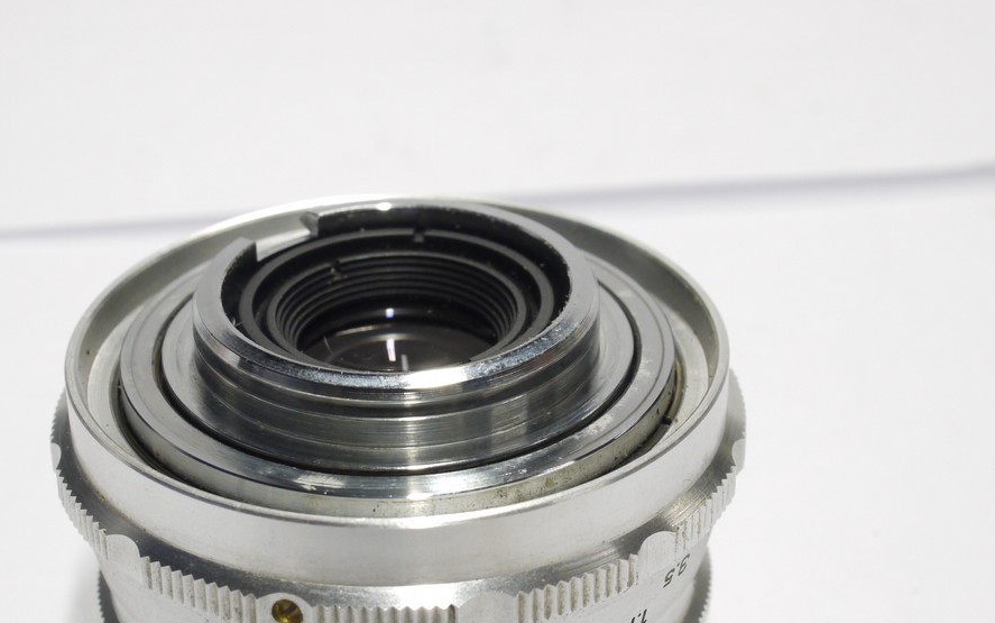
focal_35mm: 86
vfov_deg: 15.2
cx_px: 441
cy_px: 403
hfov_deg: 24.1
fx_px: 2333
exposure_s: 1/13
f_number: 9
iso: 400
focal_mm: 30
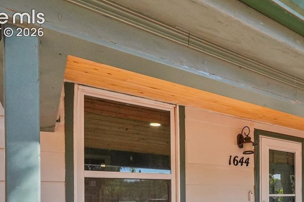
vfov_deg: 40.0
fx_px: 253
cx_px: 233
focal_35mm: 30
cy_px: 186
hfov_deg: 58.3
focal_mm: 10
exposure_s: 1/500
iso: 800
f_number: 8
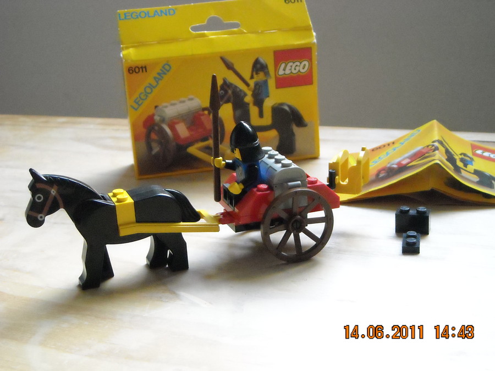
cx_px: 248
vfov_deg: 24.0
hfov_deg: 31.7
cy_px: 186
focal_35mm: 61
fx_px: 872
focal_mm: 9.87
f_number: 3.5
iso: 800
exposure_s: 1/100
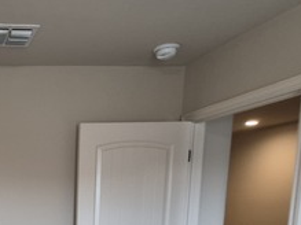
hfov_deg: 39.7
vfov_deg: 33.4
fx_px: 330
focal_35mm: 38
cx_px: -32
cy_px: 241
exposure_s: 1/60
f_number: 2.2
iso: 160
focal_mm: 1.74
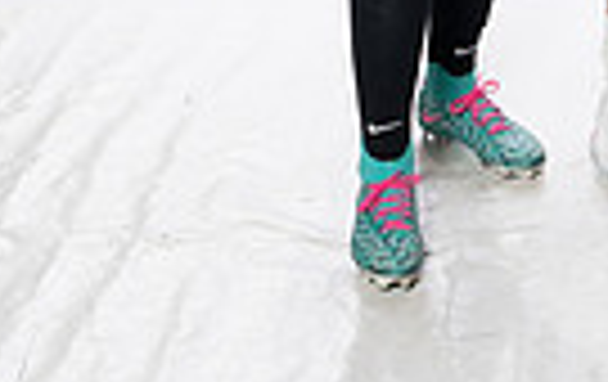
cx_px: 603
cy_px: -562
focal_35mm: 156
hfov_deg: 13.2
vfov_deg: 7.8
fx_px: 2590
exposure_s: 1/250
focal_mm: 46
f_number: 8
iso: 800
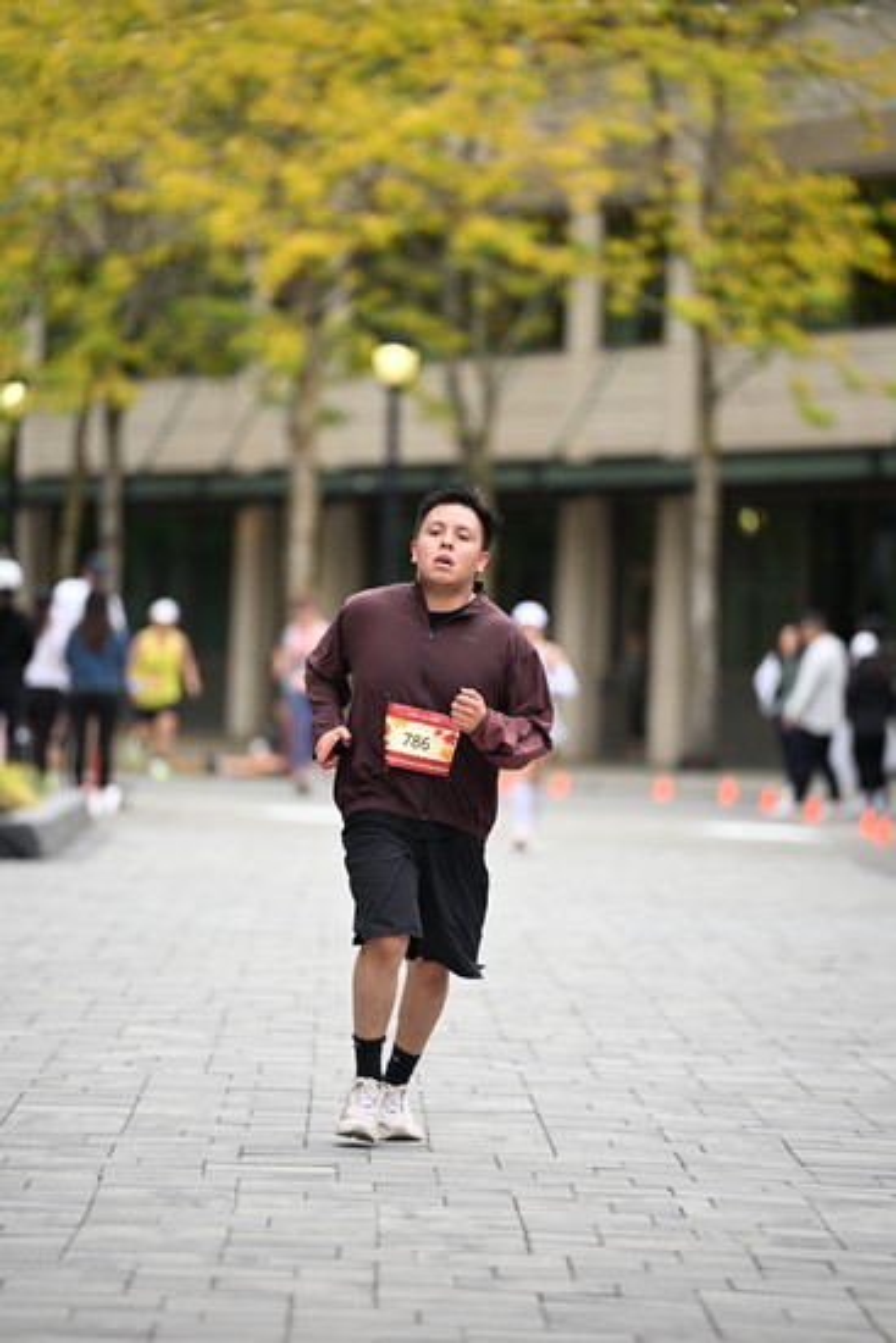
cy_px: 672
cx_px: 448
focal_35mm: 200
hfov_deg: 6.9
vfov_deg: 10.3
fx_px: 7461
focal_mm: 200
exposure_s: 1/2000
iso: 640
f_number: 2.8
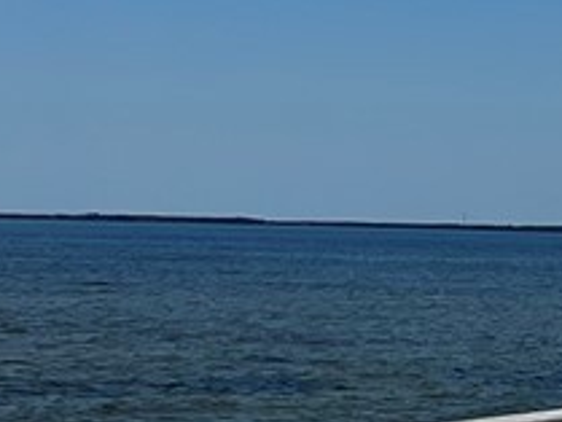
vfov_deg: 7.4
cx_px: 559
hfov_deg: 9.9
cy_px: -27
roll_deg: -2.0
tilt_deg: +4.0
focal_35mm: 199
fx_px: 3233
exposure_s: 1/10870
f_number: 1.6
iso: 50
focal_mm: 5.1
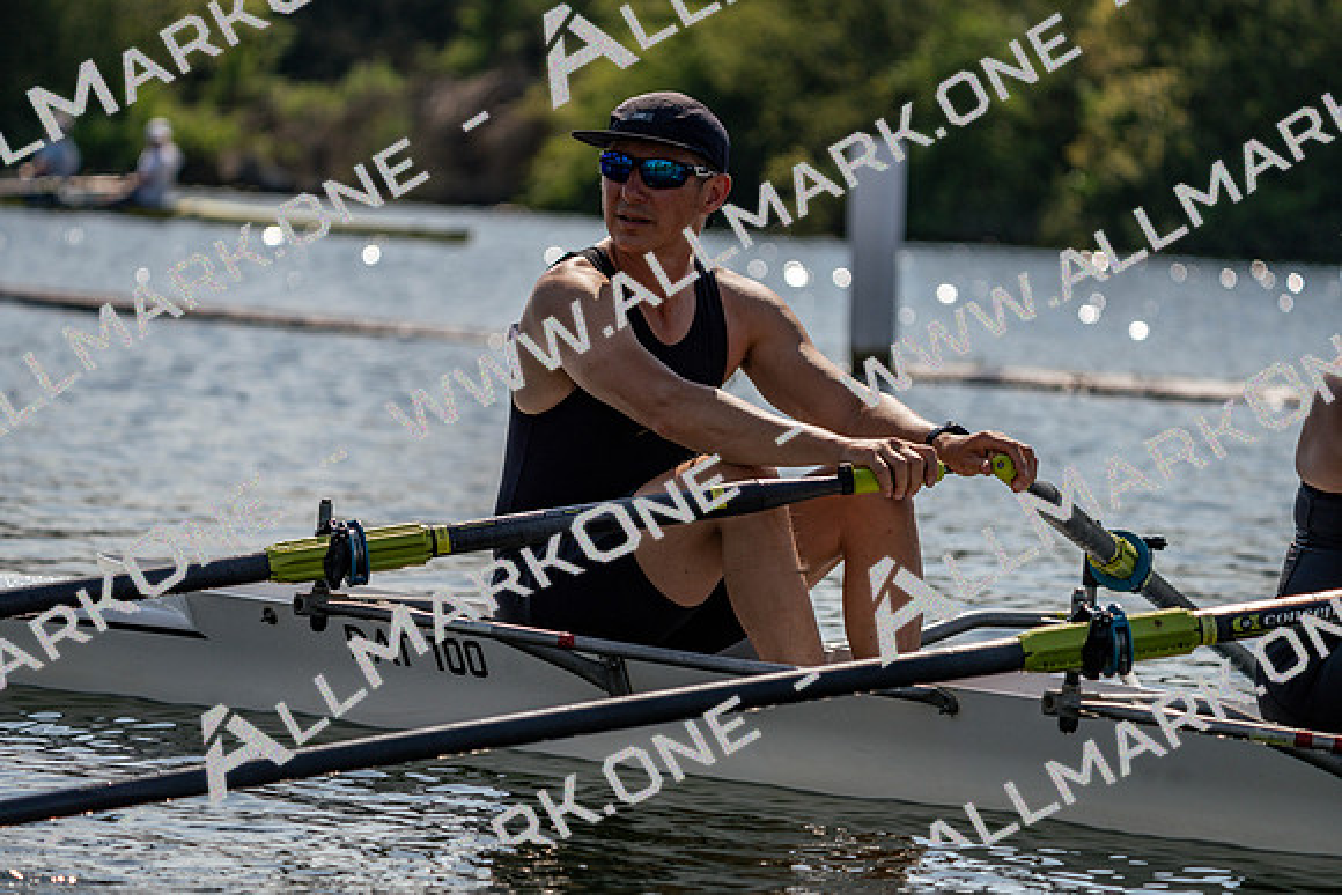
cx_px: 671
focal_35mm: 200
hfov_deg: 10.3
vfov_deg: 6.9
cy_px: 448
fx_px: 7457
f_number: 5.6
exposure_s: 1/1600
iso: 100
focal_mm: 200
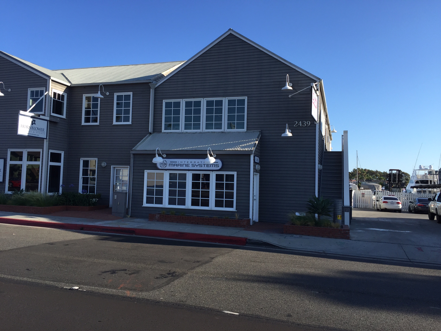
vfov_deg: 48.2
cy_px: 166
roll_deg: -1.8
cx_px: 220
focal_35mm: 29
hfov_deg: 61.7
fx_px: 369
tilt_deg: +3.2
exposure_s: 1/920
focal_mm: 4.15
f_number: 2.2
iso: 32
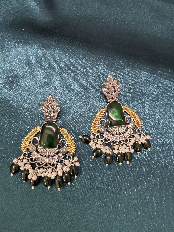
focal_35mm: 24
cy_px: 116
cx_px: 87
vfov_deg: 71.6
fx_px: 161
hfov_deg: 56.8
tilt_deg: -75.1
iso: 320
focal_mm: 2.22
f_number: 2.2
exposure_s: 1/50
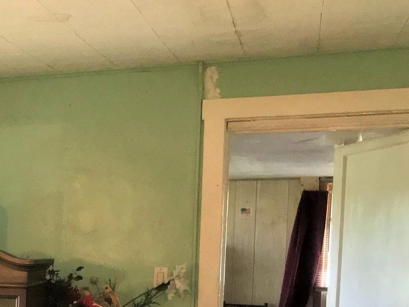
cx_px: -65
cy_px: 328
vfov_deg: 20.7
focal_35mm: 68
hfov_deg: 25.9
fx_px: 803
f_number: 1.8
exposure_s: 1/30
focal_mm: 3.99
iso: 160
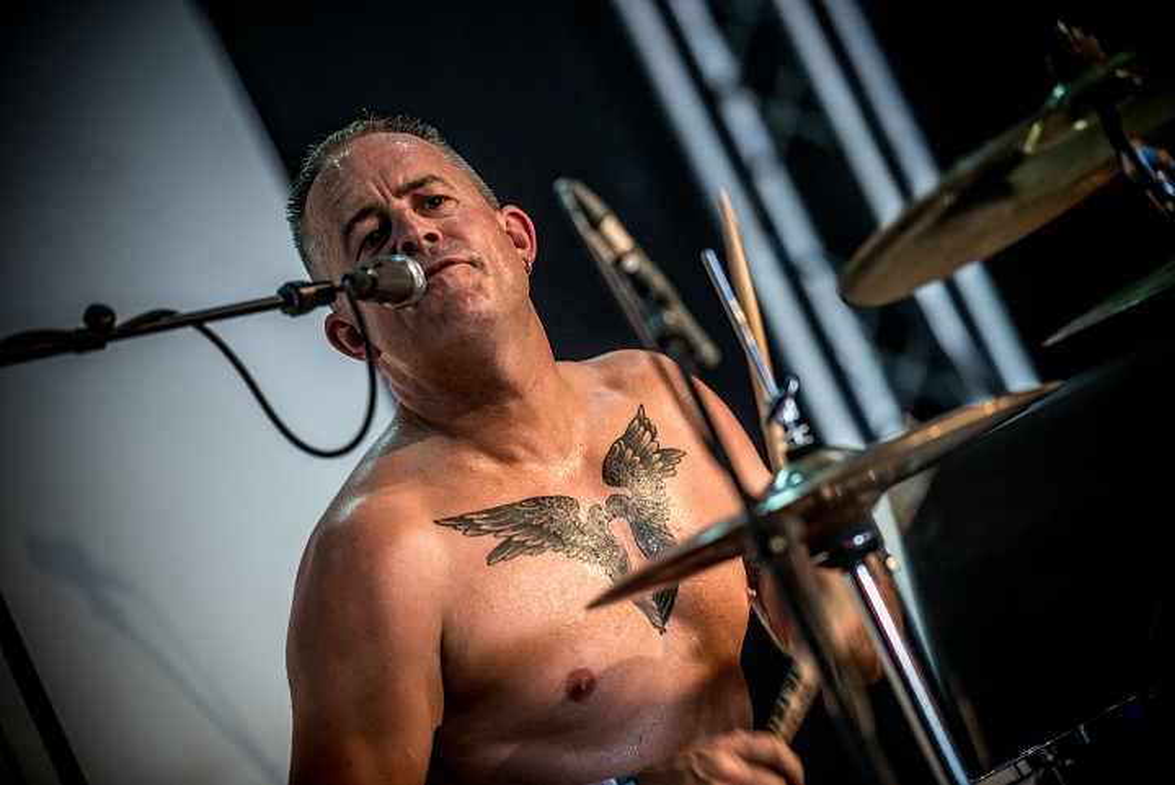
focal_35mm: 185
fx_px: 6042
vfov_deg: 7.4
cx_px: 588
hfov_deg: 11.1
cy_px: 392
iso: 1600
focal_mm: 185
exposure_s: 1/100
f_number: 2.8
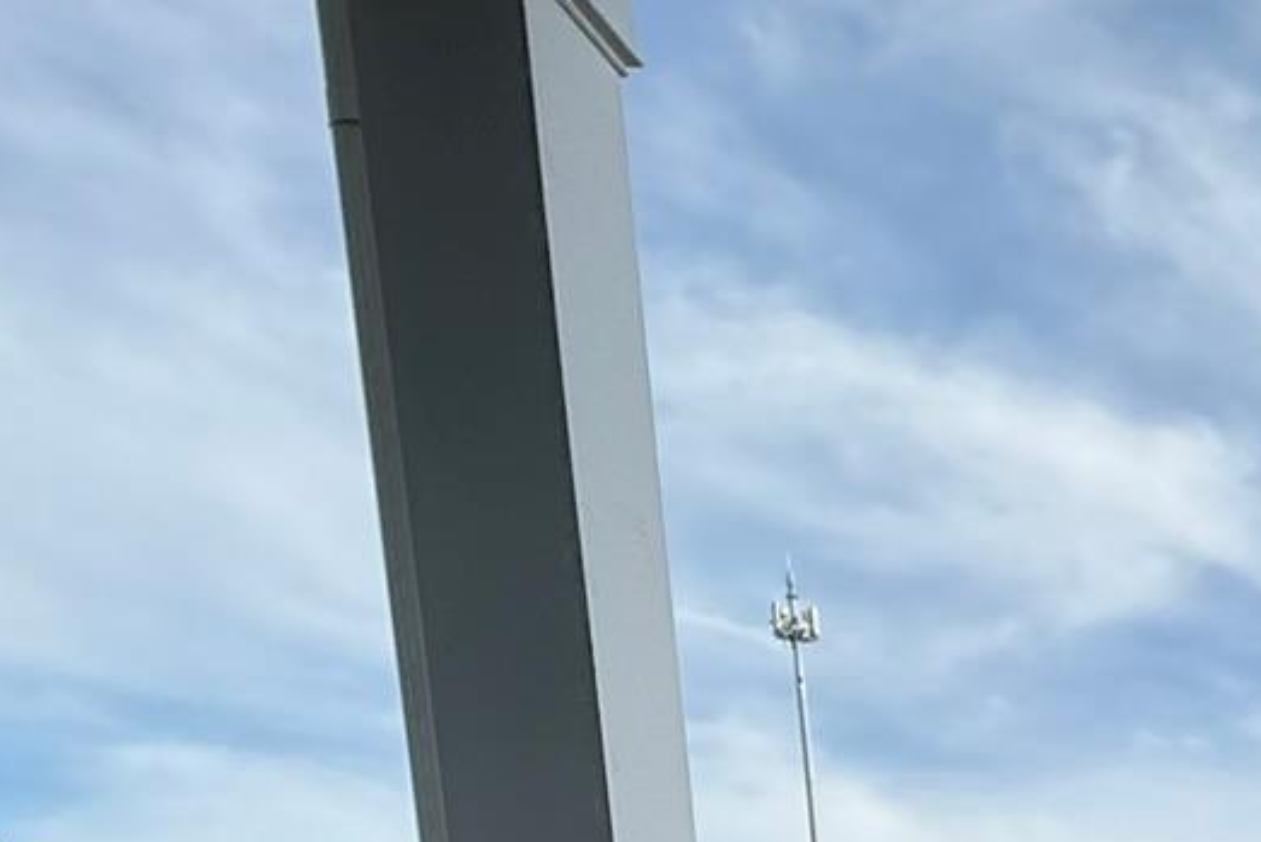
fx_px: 1997
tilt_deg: -11.5
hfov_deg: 29.1
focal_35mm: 57
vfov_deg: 16.7
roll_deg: +1.0
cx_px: 1596
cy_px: 1756
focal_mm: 2.22
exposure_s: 1/1033
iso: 64
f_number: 2.2
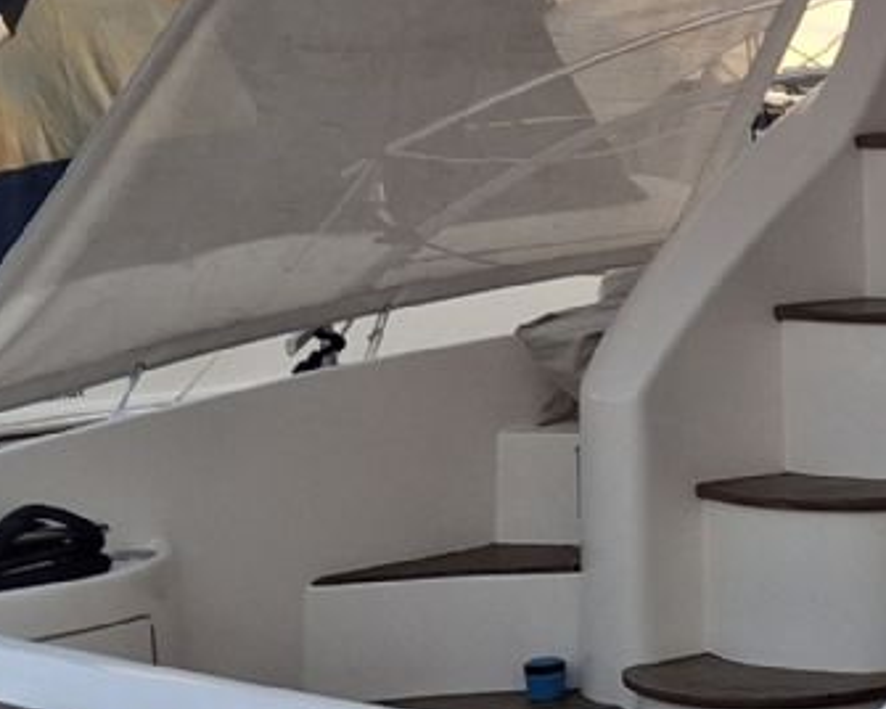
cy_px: 286
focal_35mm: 140
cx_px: 1420
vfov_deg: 11.0
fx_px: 3671
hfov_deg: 12.9
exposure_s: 1/355
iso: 32
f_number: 1.8
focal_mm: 4.69
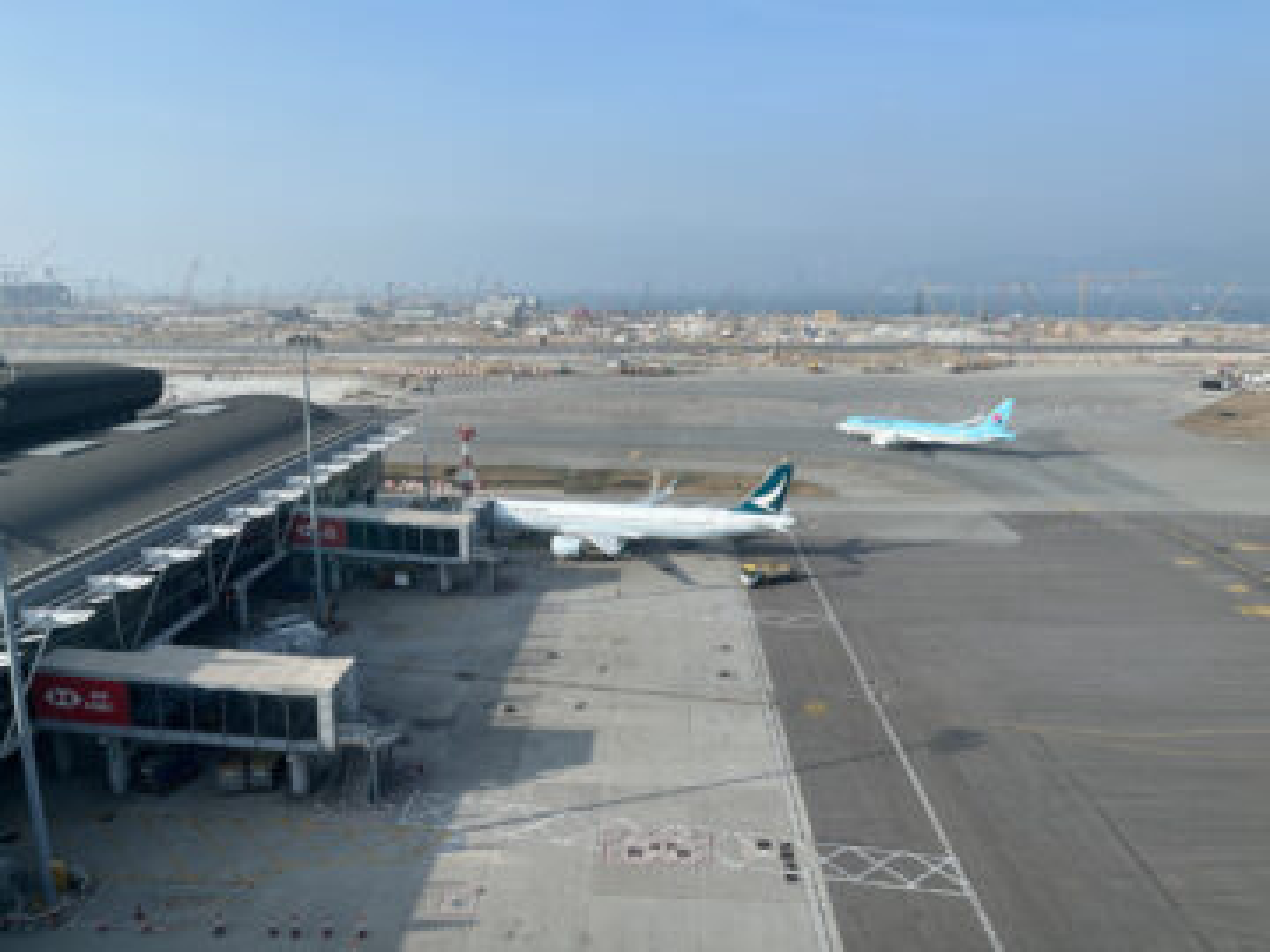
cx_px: 635
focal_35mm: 26
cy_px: 476
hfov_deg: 67.3
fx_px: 954
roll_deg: -0.3
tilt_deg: -12.1
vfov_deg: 53.1
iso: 50
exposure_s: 1/1355
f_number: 1.6
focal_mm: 5.1
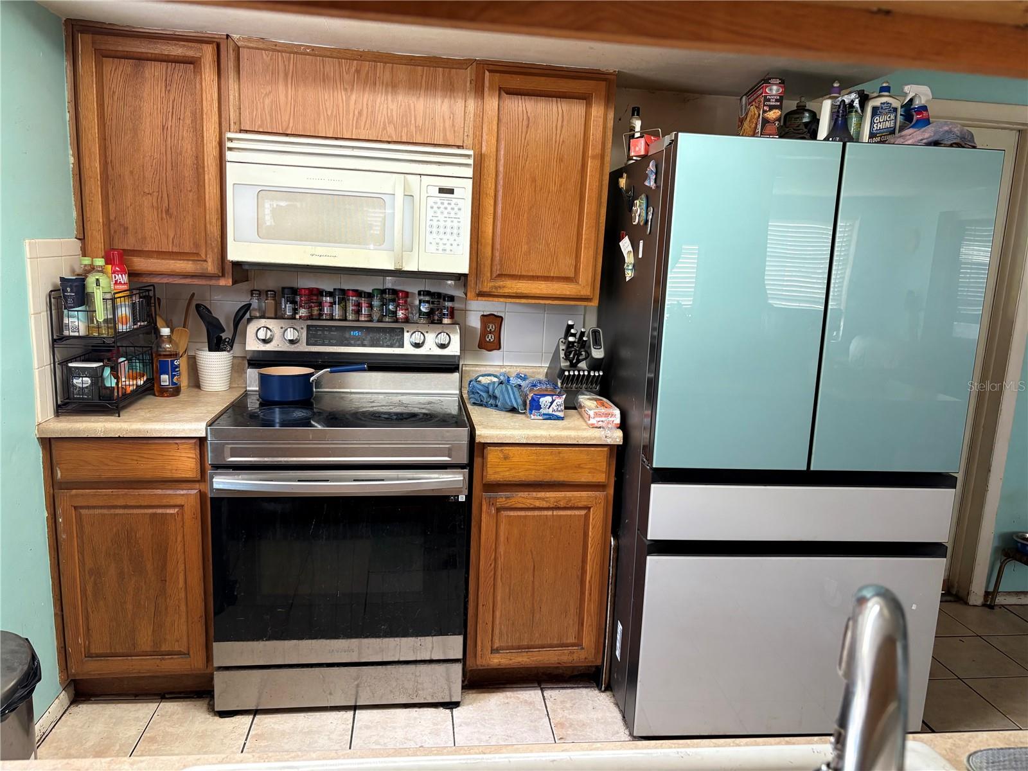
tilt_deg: -10.8
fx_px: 772
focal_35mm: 26
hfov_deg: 67.3
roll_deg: -3.3
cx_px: 514
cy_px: 386
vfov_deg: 53.1
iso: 160
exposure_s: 1/52
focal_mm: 5.96
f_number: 1.6
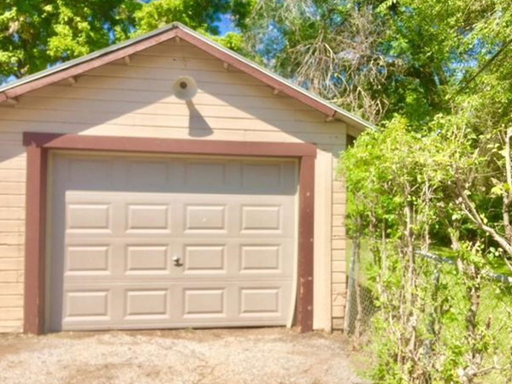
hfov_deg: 58.3
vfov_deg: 45.4
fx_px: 458
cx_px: 266
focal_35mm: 31
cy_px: 195
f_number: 2.2
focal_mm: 4.15
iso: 32
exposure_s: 1/1464
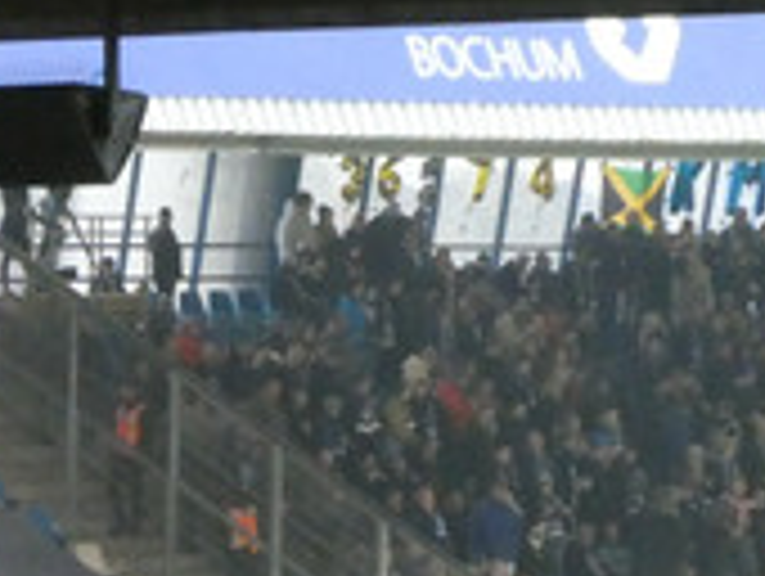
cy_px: 1058
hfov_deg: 5.8
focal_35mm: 338
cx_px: -392
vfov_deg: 4.4
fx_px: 7480
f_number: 4.9
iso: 1250
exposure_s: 1/80
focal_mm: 16.1
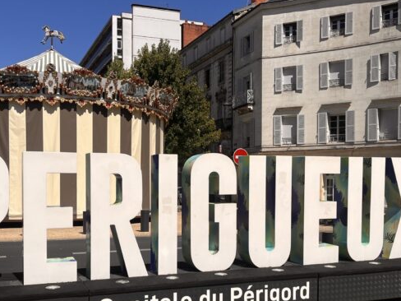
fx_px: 371
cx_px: 178
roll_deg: +0.6
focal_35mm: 32
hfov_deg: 56.7
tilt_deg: +0.5
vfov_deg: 44.0
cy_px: 177
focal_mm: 5.1
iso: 50
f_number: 1.6
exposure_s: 1/8403
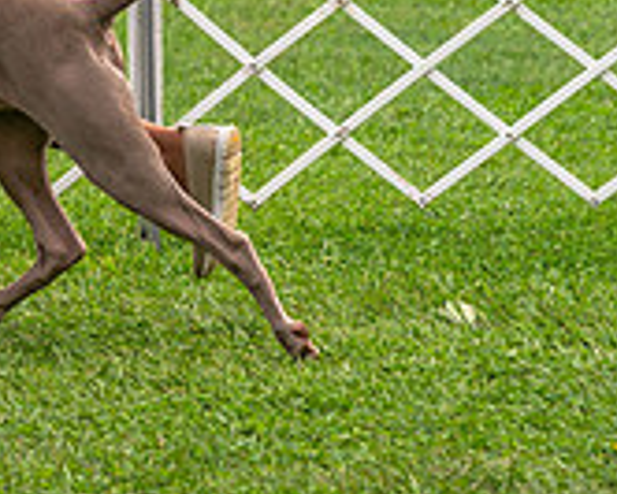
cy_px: -271
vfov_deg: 3.4
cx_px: -325
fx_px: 8240
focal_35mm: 451
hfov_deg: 4.3
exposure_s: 1/1250
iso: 320
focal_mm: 118
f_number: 5
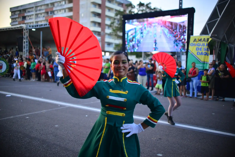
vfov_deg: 37.9
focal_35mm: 35
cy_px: 78
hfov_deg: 54.4
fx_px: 229
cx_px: 118
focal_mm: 35
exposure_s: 1/1500
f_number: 1.8
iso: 800
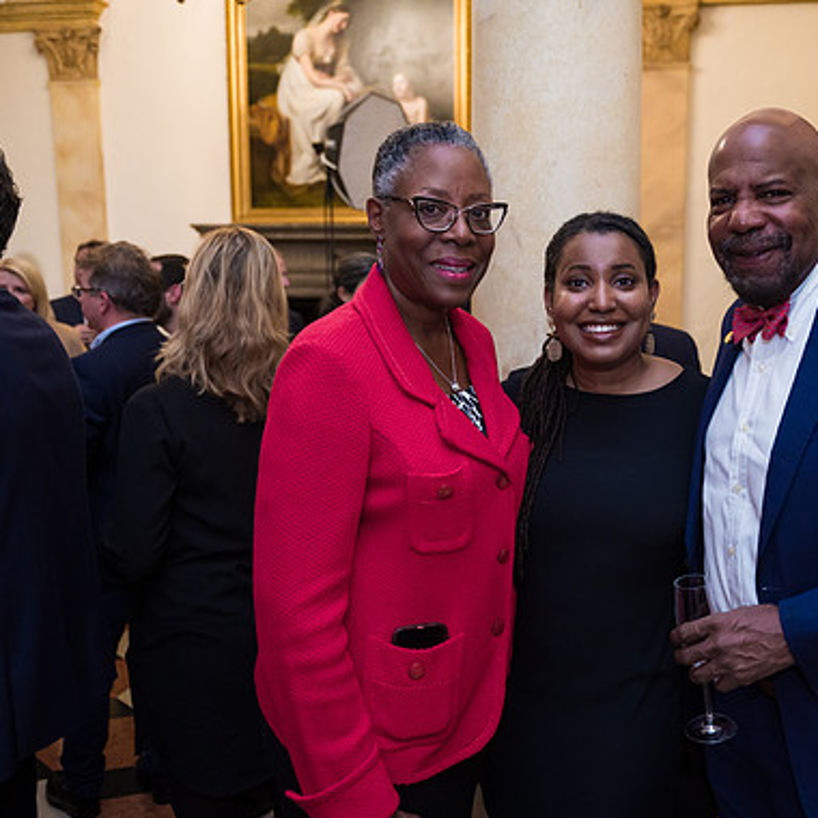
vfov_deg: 48.5
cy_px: 411
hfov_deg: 47.3
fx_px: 909
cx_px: 571
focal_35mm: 34
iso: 1600
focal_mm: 26
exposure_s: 1/100
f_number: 3.2
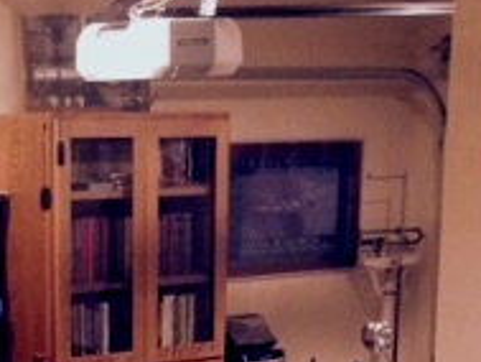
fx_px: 1363
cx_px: -3
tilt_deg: -12.3
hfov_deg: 19.4
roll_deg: +2.3
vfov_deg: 14.7
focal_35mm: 98
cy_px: 413
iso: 200
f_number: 2.2
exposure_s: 1/30
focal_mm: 4.15
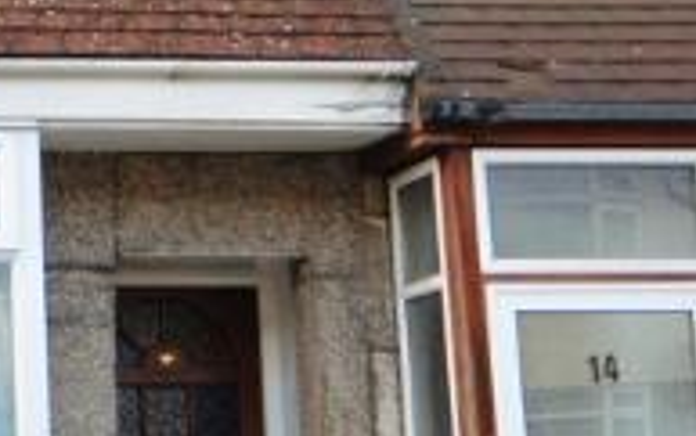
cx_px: -166
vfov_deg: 17.2
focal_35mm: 76
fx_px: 1443
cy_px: 189
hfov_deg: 24.3
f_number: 4.5
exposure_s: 1/800
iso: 2000
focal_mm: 12
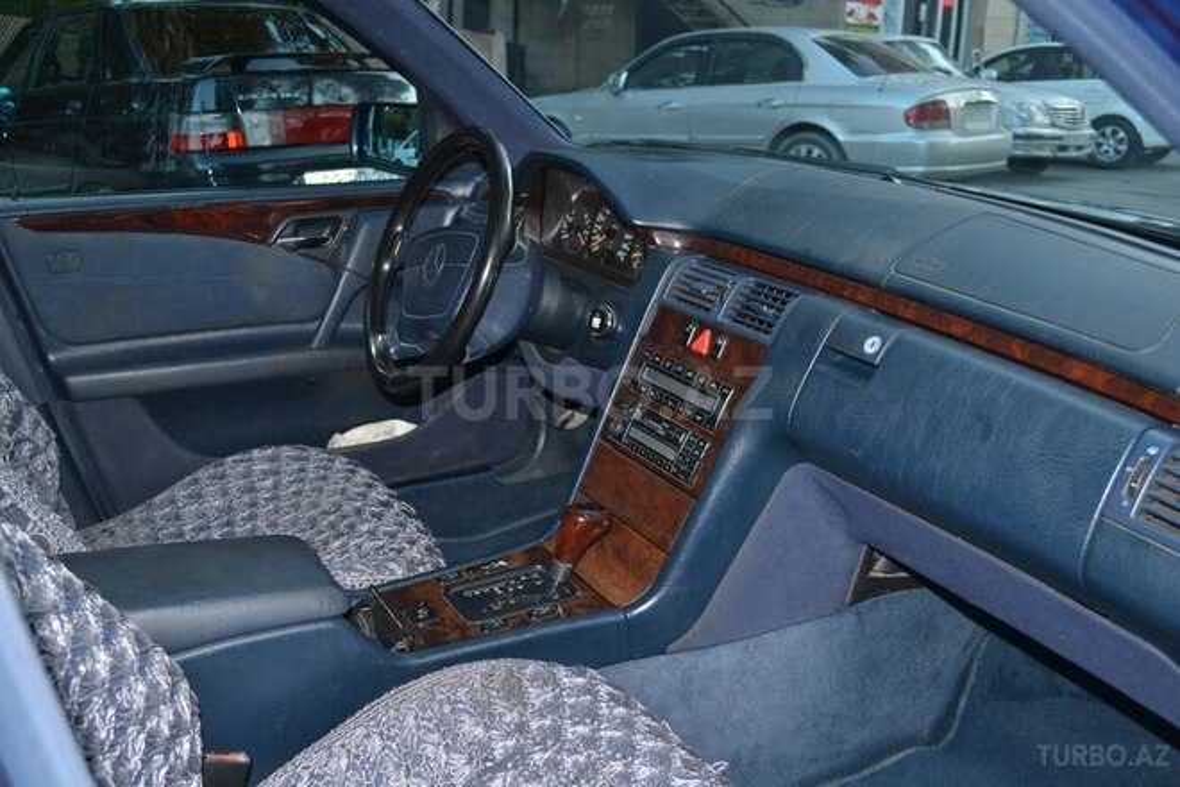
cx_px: 590
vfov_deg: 40.0
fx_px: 1082
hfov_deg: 57.2
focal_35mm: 33
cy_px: 394
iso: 400
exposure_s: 1/60
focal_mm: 22
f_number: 5.6
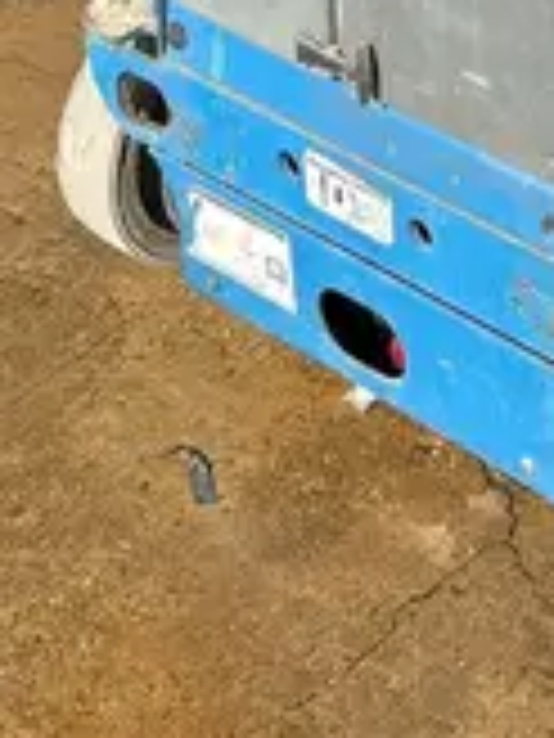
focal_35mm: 116
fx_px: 2475
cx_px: 734
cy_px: -880
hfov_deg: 12.4
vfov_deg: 13.6
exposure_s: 1/4115
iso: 50
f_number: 1.5
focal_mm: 5.7
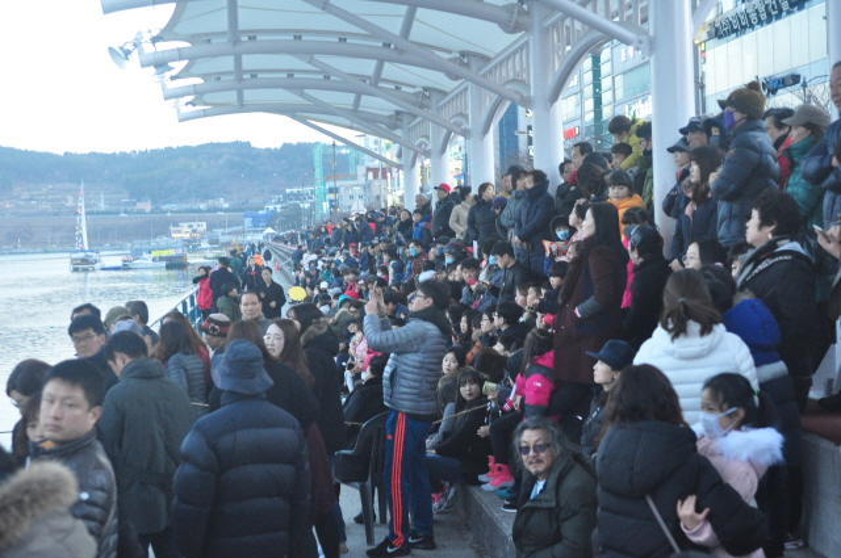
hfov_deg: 37.9
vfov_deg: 25.7
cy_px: 279
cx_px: 420
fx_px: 1225
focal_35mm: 52
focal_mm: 35
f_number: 3.5
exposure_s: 1/60
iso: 1600
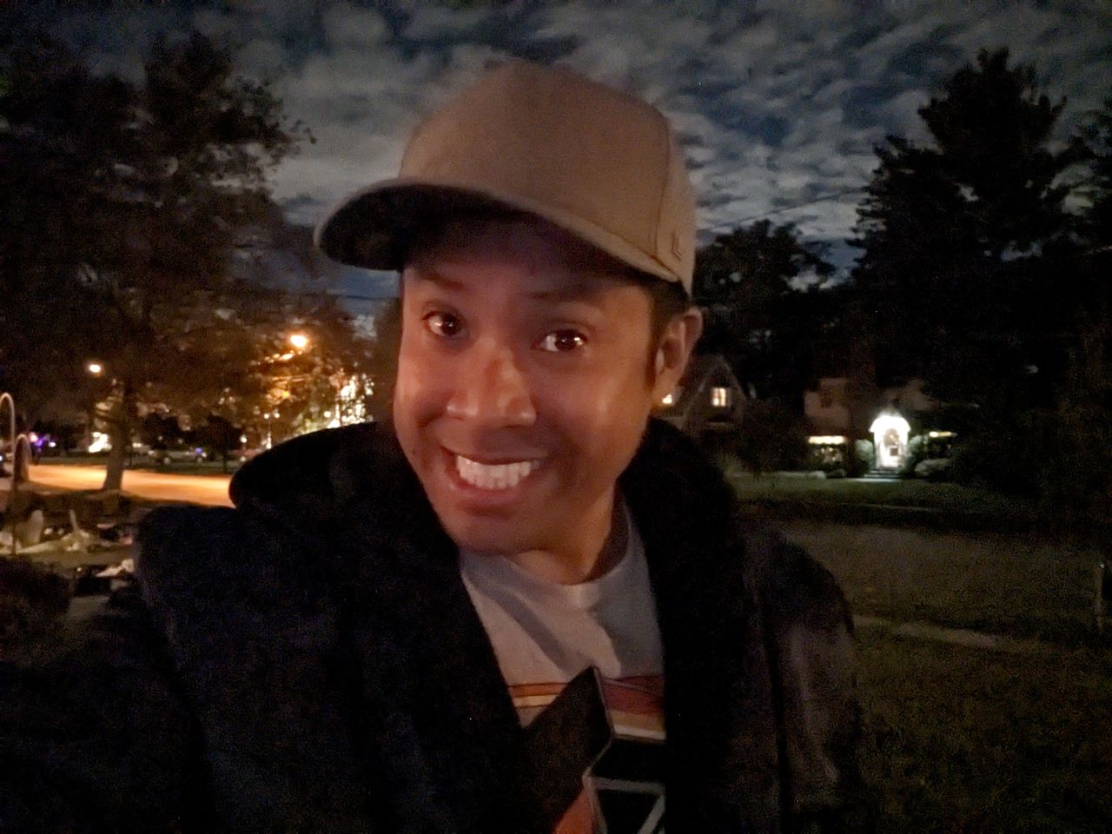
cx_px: 556
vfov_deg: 56.8
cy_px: 417
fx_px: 771
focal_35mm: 24
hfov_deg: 71.6
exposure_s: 1/6.67
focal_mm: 3.06
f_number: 2.2
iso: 10780
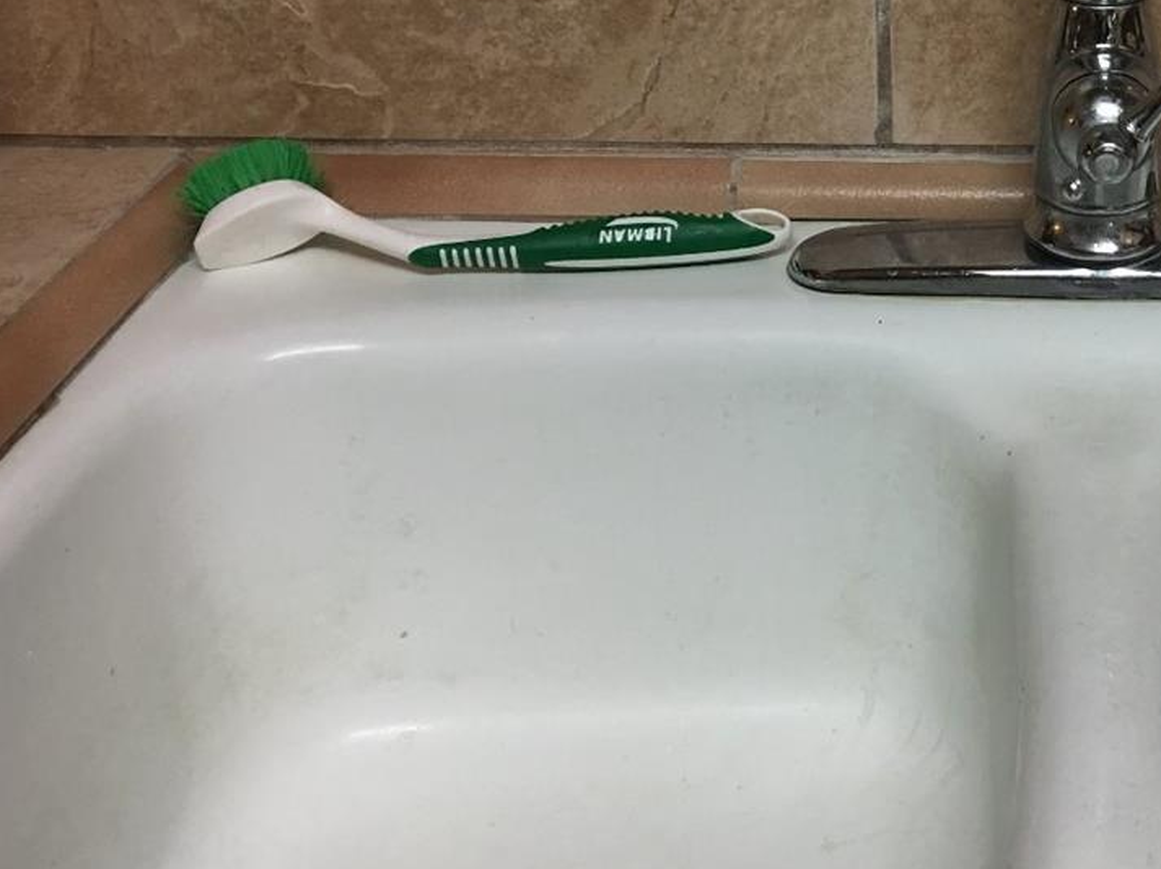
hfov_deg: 29.8
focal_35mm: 61
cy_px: 133
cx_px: 1130
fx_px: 2045
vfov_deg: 23.5
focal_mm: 4.15
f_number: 2.2
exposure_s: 1/15
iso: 50
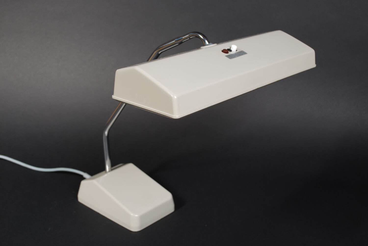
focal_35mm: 48
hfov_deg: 41.1
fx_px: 491
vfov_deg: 28.1
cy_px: 123
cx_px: 184
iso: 100
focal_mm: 32
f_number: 7.1
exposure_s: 1/125
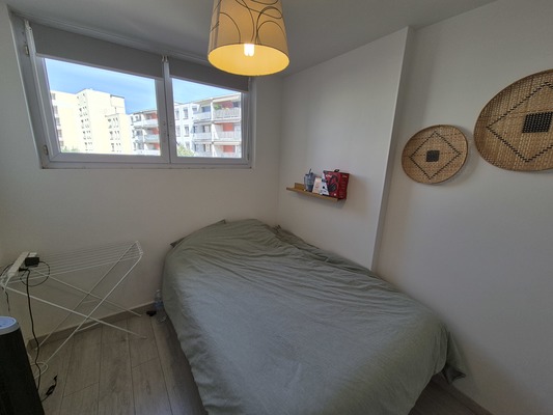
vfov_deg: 89.9
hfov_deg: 106.2
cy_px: 208
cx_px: 276
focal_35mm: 13
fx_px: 208
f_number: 2.2
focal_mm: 2.2
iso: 50
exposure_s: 1/262
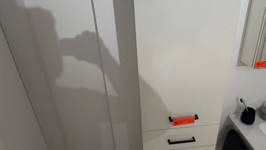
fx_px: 183
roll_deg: +0.6
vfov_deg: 44.4
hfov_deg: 70.9
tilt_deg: -25.2
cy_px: 83
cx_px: 164
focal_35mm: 26
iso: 160
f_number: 2.2
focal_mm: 2.22
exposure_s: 1/100
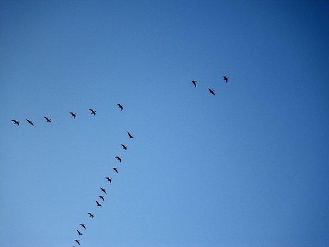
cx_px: 164
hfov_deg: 20.9
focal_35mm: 94
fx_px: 893
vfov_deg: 15.7
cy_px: 124
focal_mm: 16.7
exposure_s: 1/125
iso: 100
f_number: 5
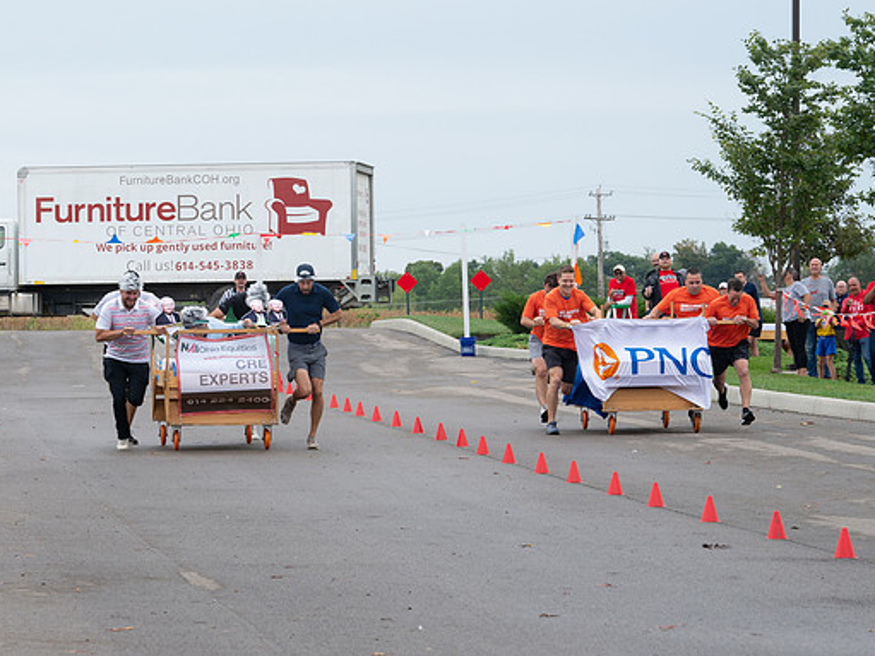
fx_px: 4827
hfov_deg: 10.3
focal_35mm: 191
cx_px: 262
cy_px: 286
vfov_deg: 7.8
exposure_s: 1/250
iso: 640
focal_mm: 135
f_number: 10
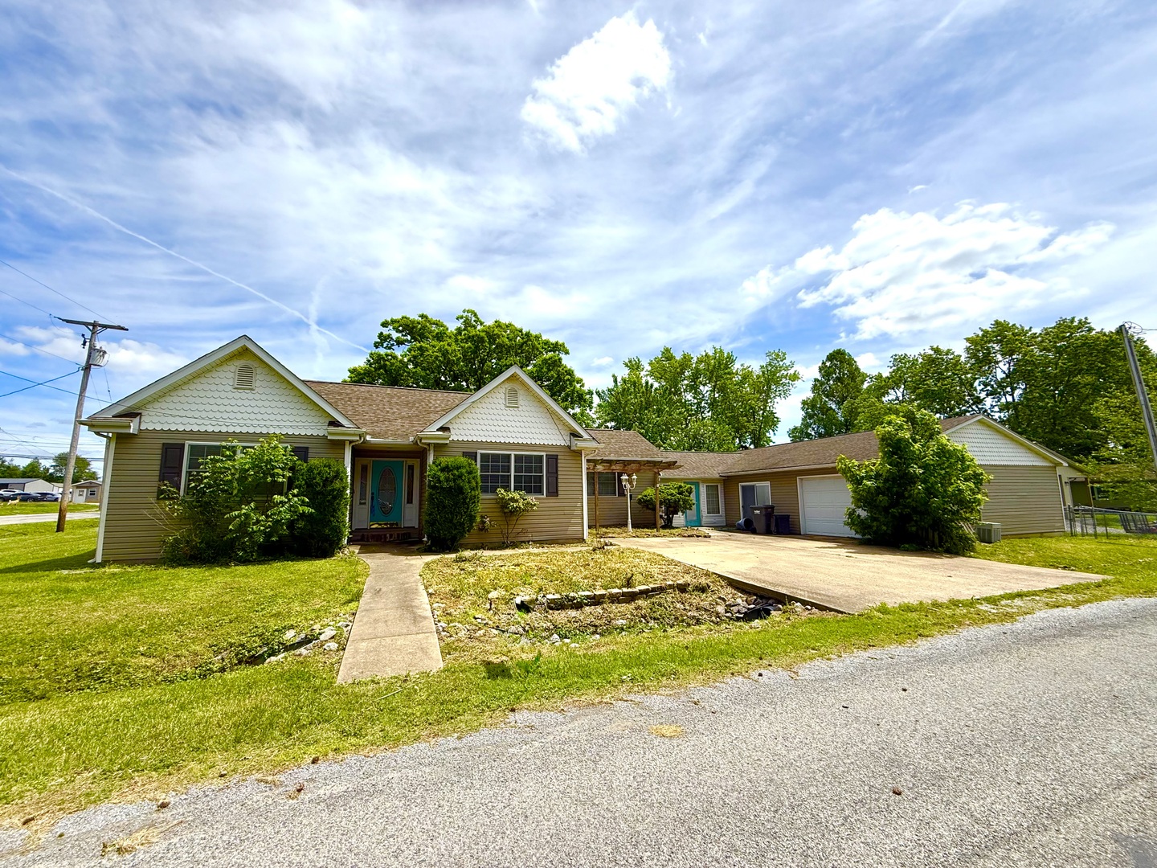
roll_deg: +0.7
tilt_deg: +8.3
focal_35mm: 14
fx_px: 468
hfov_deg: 102.1
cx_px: 578
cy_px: 434
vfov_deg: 85.7
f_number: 2.2
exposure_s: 1/3125
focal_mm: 2.22
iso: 50
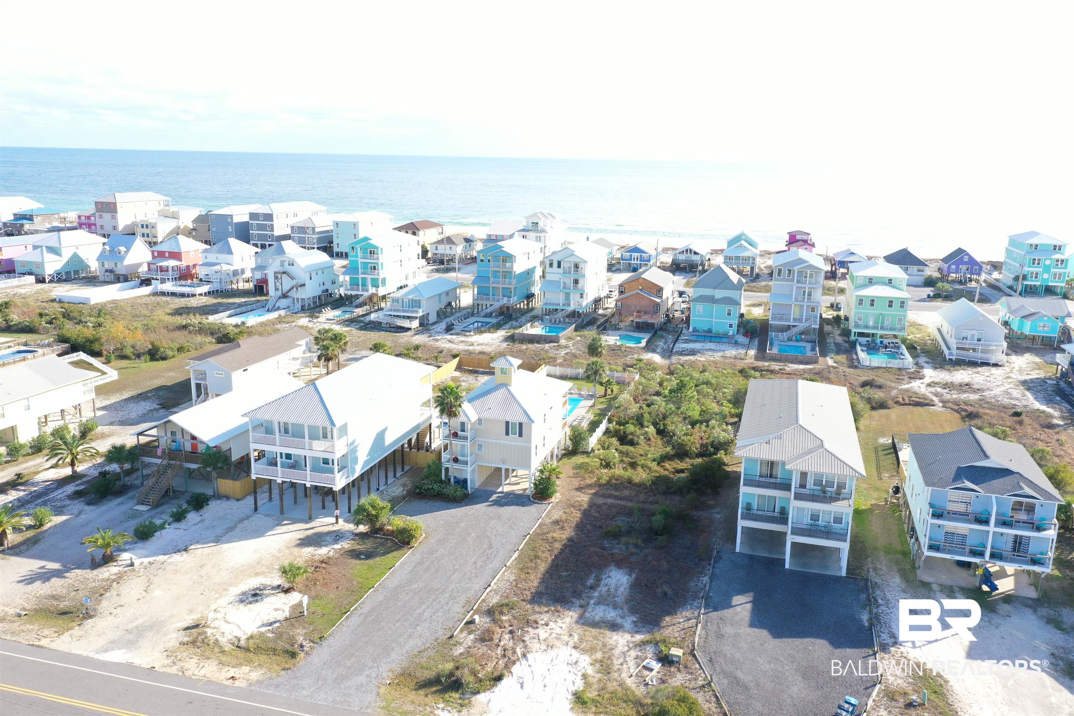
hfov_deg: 65.5
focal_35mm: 28
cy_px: 358
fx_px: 835
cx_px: 537
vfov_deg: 46.4
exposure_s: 1/200
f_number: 5
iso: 100
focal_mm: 10.26
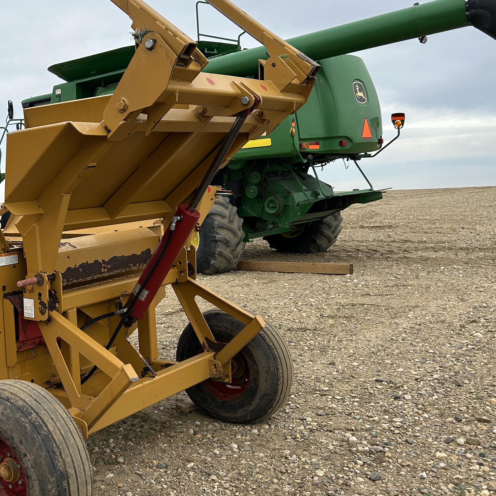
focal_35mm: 43
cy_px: 225
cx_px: 35
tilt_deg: -1.6
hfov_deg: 36.3
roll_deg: +1.4
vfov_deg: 39.1
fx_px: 697
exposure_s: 1/1724
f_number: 1.5
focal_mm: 5.7
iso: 50
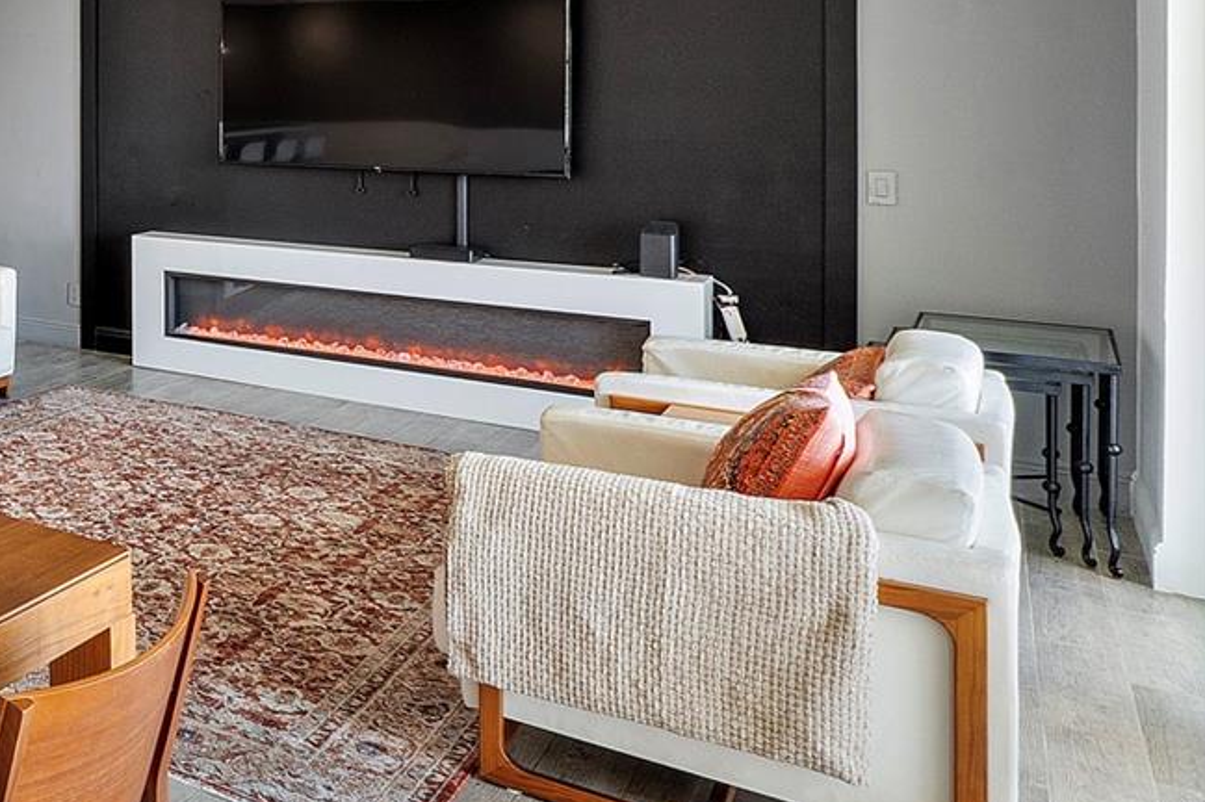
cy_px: 97
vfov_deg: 34.1
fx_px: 1238
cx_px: -275
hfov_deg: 37.6
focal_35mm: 37
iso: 160
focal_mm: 10
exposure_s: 1/8
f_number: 11
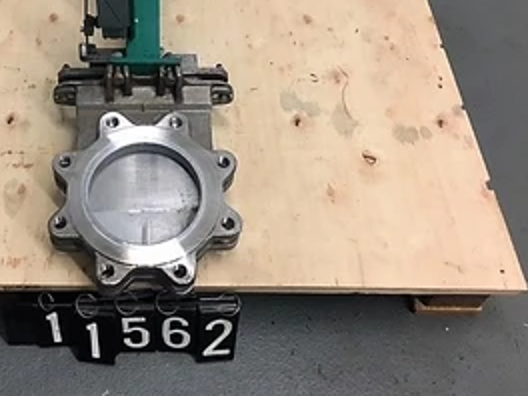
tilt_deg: -53.4
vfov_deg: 32.3
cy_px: 106
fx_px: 671
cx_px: 144
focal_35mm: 44
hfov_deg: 41.9
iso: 100
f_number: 2.2
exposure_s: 1/30
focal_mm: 4.15
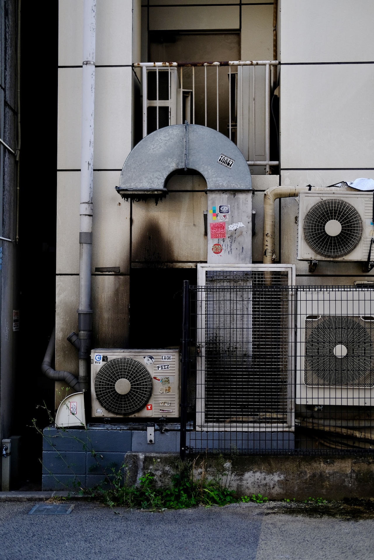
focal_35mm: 53
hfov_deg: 25.5
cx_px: 187
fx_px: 826
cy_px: 280
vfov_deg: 37.5
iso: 400
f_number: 2
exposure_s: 1/1000
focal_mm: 35
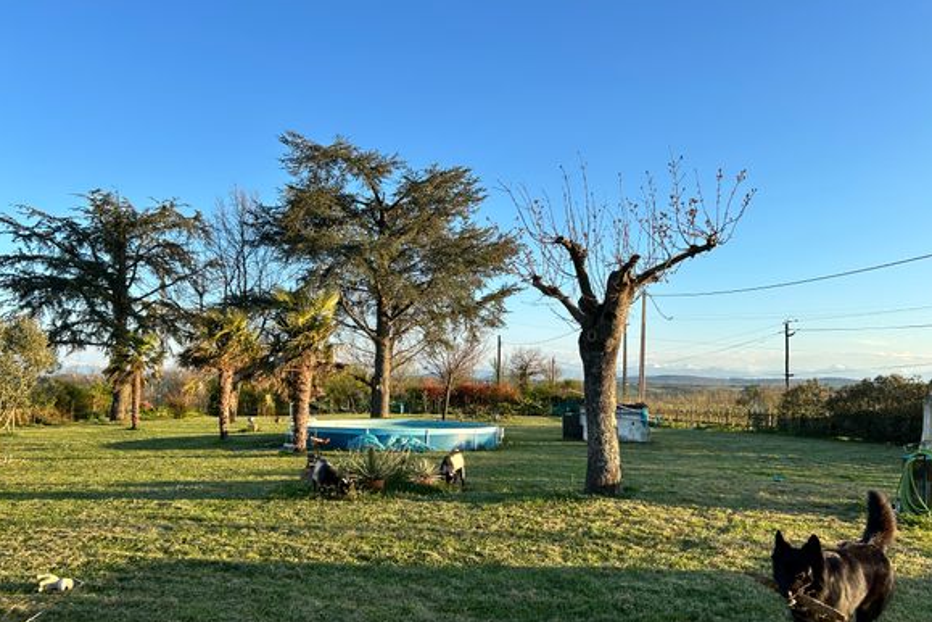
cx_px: 478
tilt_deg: +1.4
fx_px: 725
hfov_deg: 65.5
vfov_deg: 46.3
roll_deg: -0.6
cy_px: 353
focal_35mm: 28
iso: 50
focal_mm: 5.7
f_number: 1.5
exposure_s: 1/1377
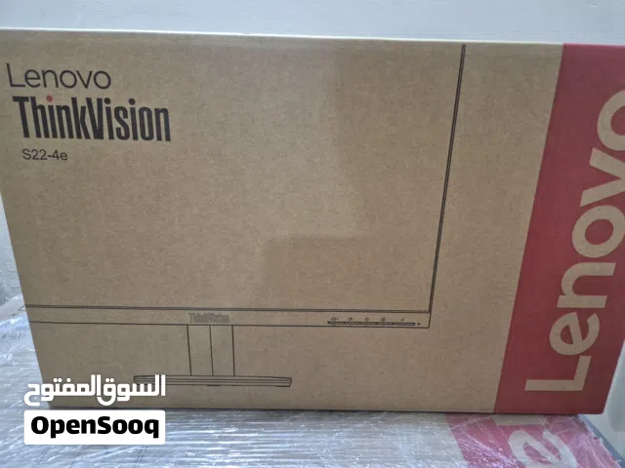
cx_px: 312
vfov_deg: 58.9
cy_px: 234
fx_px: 415
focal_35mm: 23
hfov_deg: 73.9
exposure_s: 1/100
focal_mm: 5.4
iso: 1000
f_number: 1.8
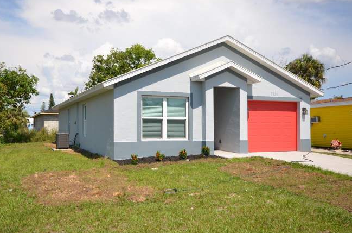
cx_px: 157
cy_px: 112
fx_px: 361
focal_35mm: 37
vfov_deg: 35.7
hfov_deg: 51.9
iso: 100
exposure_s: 1/250
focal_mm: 20
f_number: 8
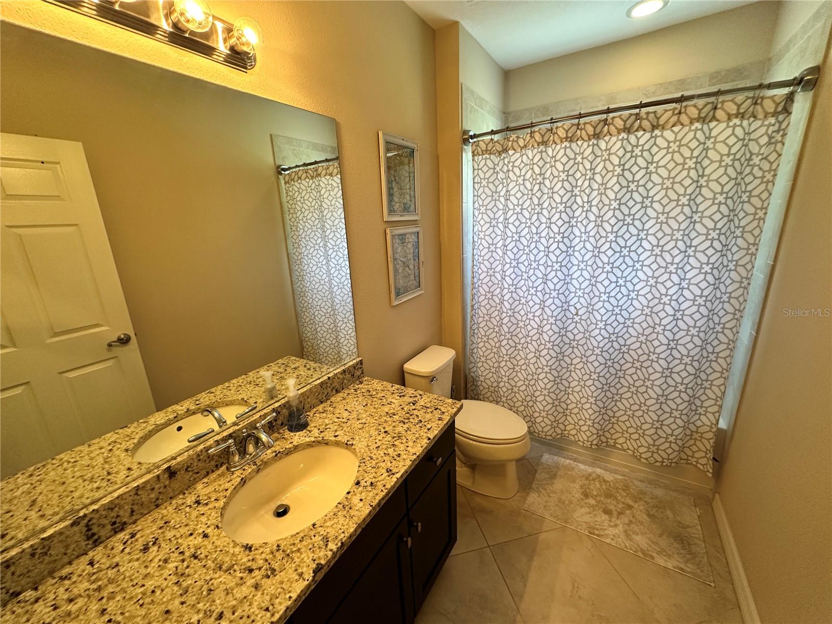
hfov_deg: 102.1
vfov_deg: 85.7
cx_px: 416
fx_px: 336
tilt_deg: -15.2
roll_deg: +2.4
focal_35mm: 14
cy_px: 312
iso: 160
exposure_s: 1/60
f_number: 2.2
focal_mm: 2.22
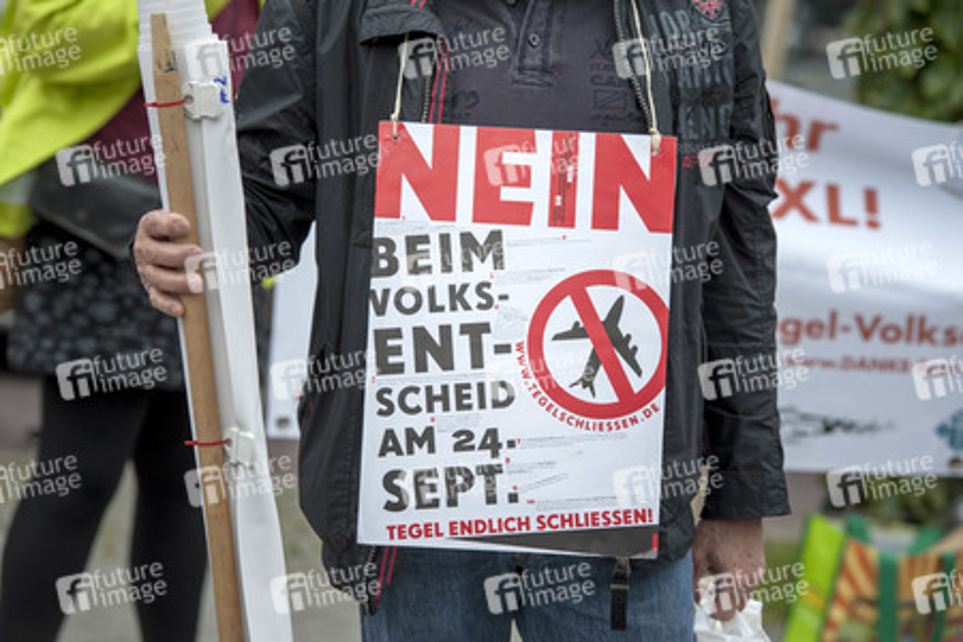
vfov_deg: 10.2
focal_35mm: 135
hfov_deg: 15.2
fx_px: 3611
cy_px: 321
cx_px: 482
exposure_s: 1/500
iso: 500
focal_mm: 135
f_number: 5.6
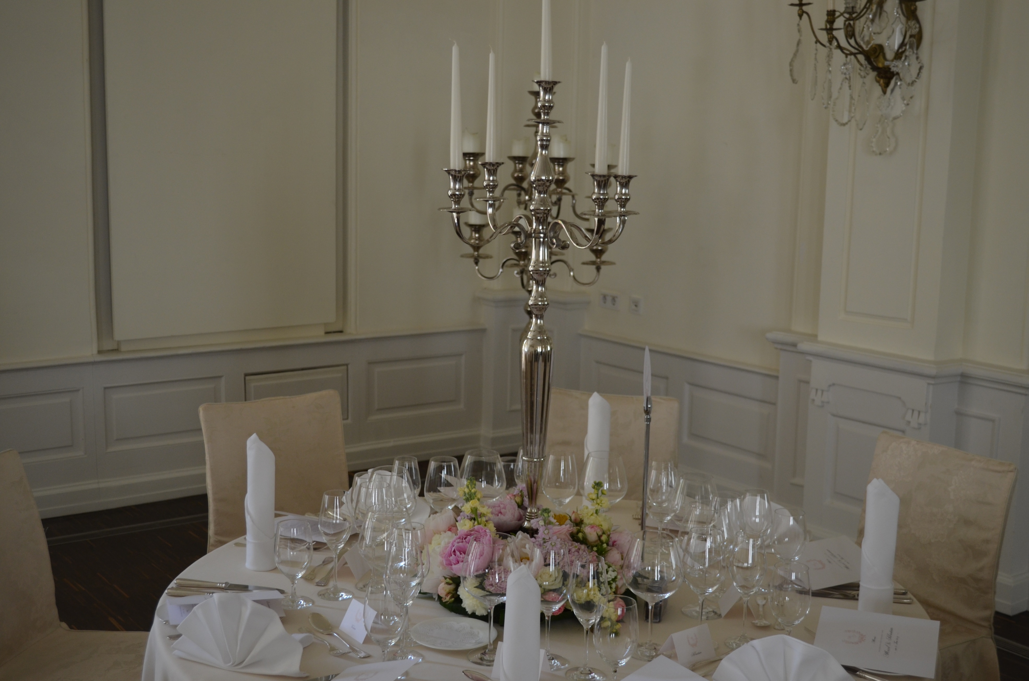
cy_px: 340
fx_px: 1284
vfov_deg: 29.7
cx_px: 514
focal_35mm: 45
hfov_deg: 43.7
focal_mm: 30
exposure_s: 1/80
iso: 400
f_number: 4.5
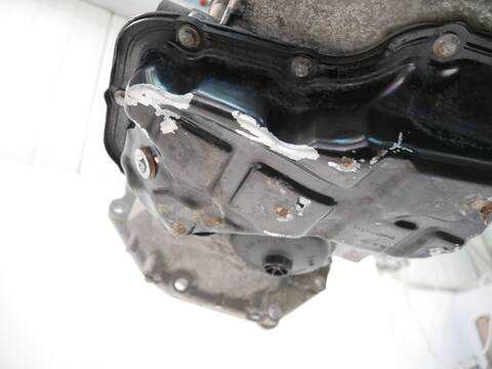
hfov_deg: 71.6
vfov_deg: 56.8
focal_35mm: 24
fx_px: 341
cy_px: 184
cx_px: 246
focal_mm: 12
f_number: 3.5
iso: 1600
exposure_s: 1/60
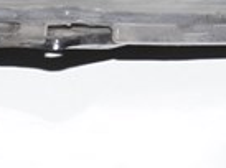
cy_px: -395
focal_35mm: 477
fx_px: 3106
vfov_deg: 3.0
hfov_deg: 4.2
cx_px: 40
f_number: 9
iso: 160
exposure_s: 1/100
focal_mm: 40
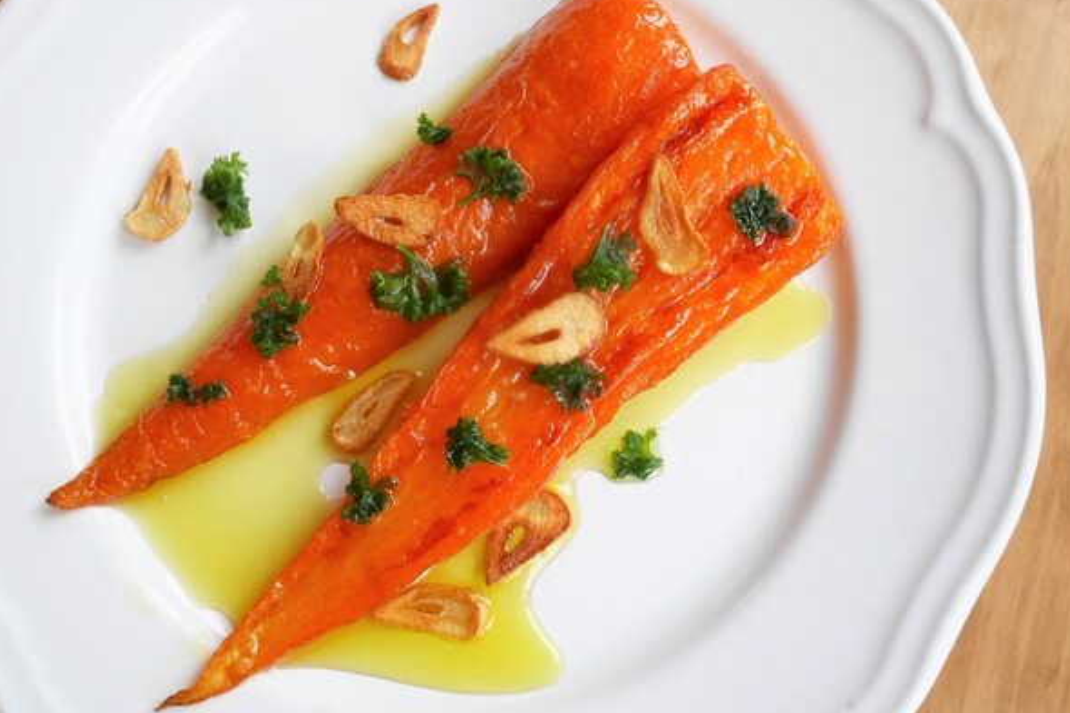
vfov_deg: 36.8
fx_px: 1070
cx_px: 537
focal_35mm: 36
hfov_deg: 53.1
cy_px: 338
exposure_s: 1/60
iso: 2000
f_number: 9
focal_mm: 17
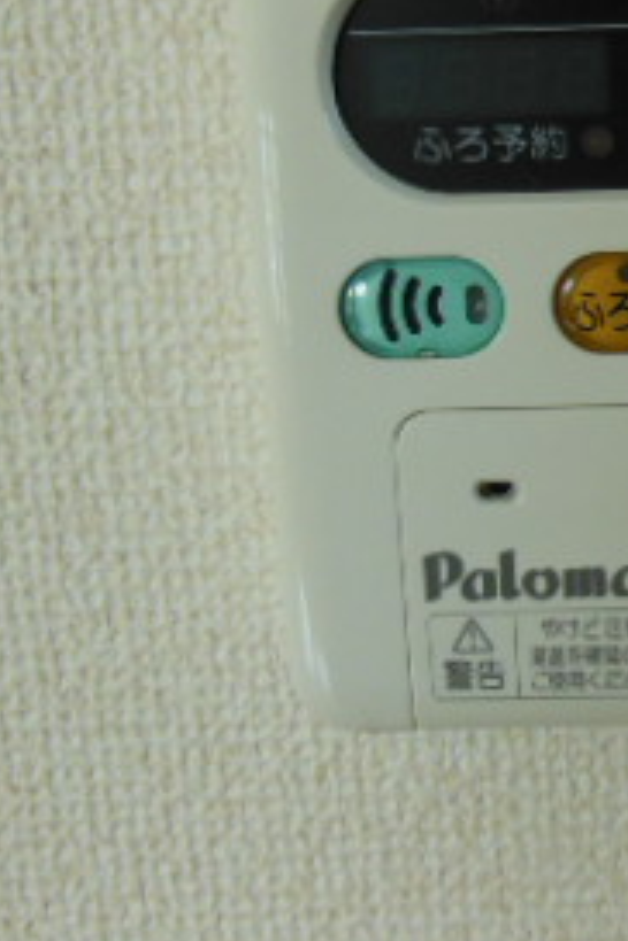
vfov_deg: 32.8
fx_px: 1596
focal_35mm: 61
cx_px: 700
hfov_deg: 21.1
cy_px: 379
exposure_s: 1/125
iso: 400
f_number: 3.5
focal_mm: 4.5
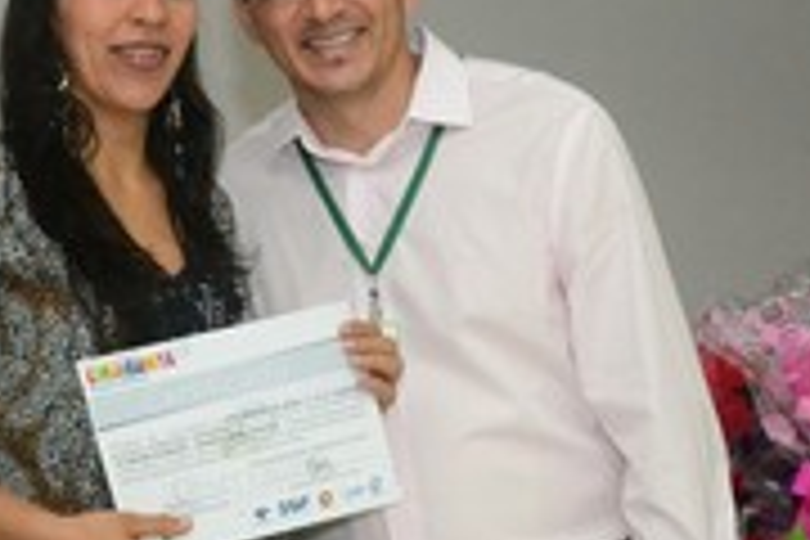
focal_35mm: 131
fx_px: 2953
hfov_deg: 15.6
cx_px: 306
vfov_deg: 10.4
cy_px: 297
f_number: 5.6
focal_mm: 35
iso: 3200
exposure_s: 1/60
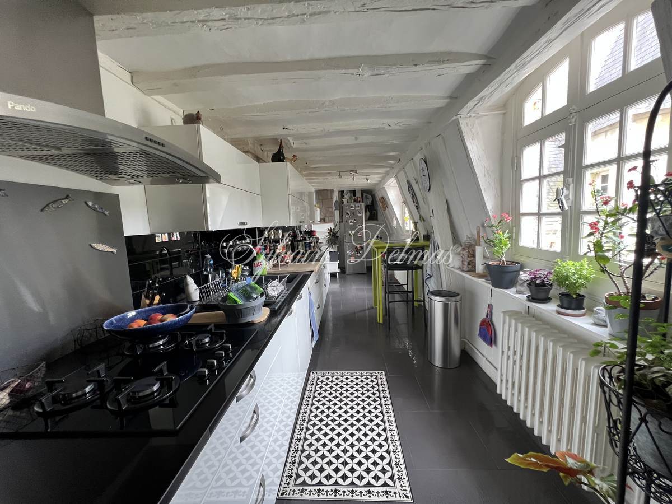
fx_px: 252
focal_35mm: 13
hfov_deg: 106.2
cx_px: 336
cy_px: 252
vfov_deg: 89.9
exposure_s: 1/99
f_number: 1.8
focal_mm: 1.57
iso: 200
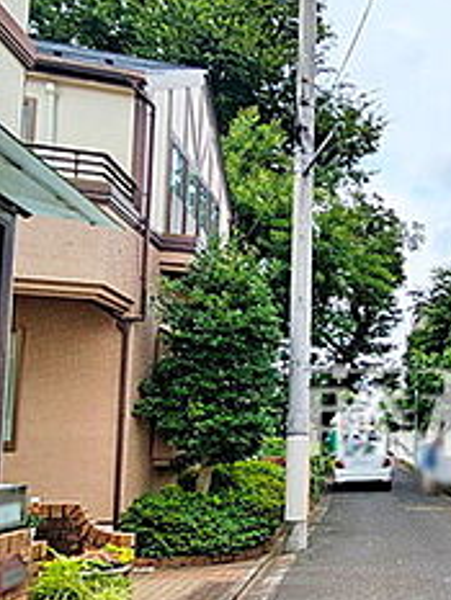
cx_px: 577
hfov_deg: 31.3
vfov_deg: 50.2
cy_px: 409
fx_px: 625
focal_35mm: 36
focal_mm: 1.83
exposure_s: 1/1605
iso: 50
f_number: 2.2
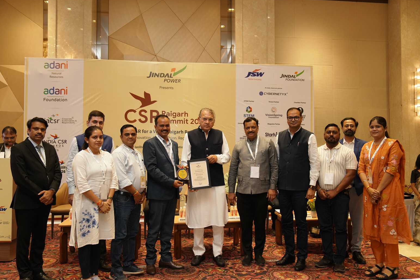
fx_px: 350
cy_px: 141
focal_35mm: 30
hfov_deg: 61.9
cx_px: 212
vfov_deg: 43.6
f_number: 4.5
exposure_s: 1/200
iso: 1600
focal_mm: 29
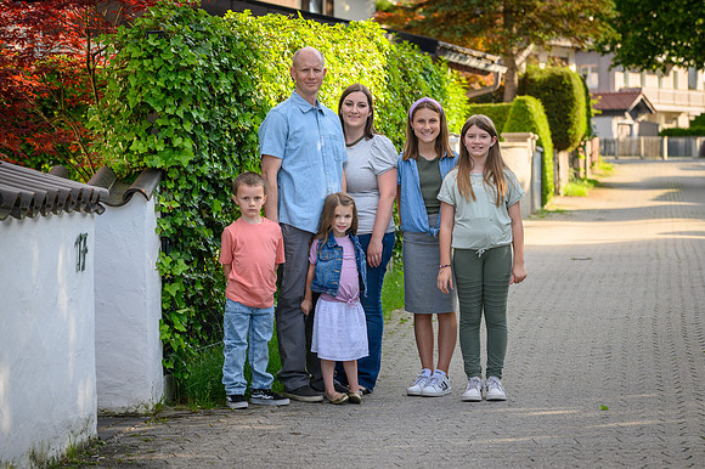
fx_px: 2607
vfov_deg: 10.3
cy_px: 256
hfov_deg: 15.4
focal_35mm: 133
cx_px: 388
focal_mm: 120
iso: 400
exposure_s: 1/800
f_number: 5.6
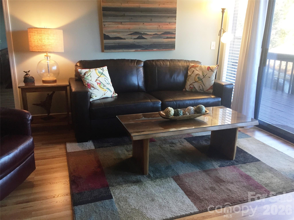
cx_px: 147
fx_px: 246
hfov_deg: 61.7
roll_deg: -0.6
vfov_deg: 48.2
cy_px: 110
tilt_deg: -16.5
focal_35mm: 29
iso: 50
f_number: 2.2
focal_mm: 4.15
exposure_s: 1/30
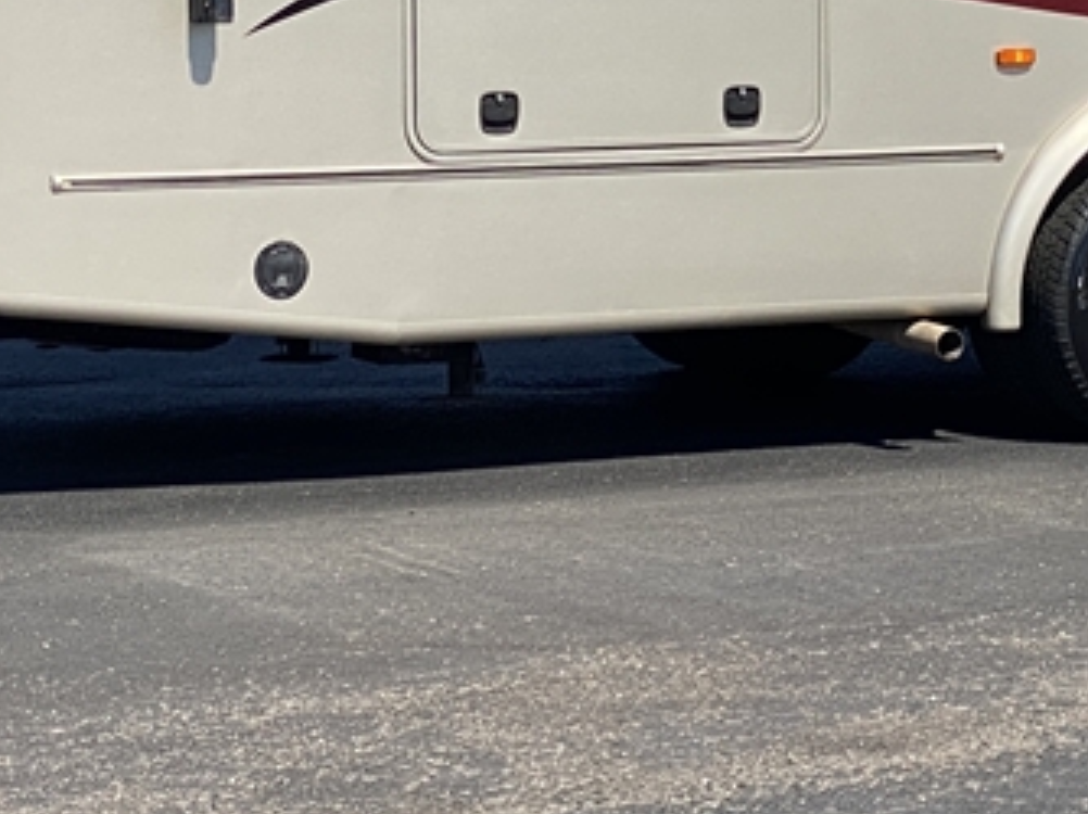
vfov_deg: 7.9
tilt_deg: -3.6
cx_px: 1088
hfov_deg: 10.5
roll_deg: -1.5
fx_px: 5873
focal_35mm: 187
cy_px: 173
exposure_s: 1/1370
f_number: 2
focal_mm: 6
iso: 20
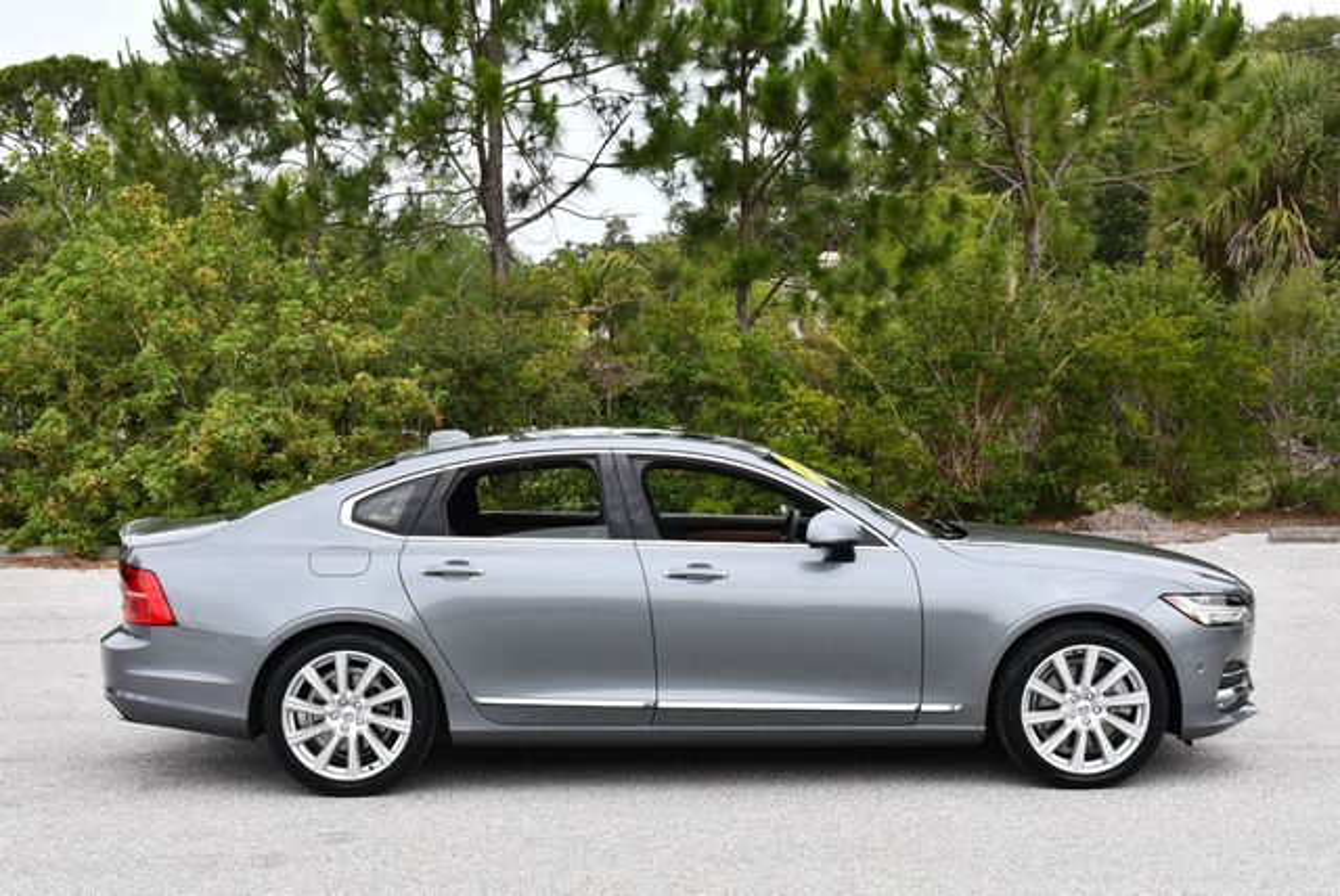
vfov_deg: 26.0
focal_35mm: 52
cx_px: 670
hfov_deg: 38.2
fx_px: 1937
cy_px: 448
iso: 180
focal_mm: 26
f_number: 8
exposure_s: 1/250
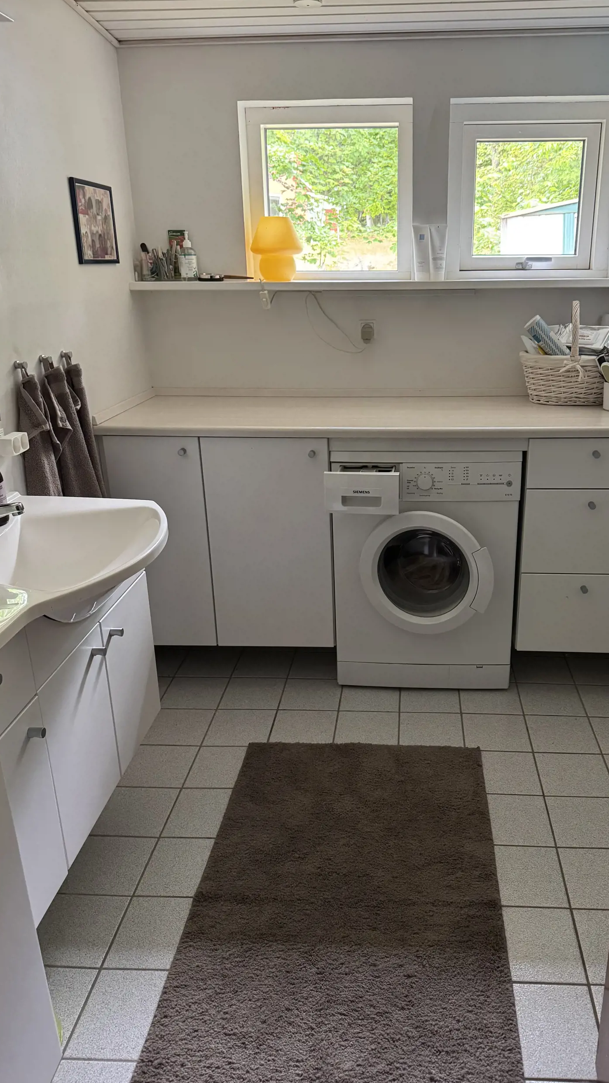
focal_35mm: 27
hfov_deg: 42.6
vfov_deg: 69.8
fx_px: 775
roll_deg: +0.2
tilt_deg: -20.0
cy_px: 555
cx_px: 374
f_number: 1.78
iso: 500
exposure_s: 1/60
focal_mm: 6.76
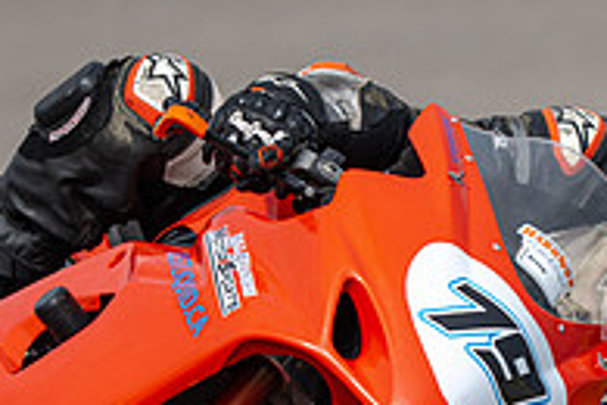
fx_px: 30162
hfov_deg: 1.2
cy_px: 497
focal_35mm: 1789
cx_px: 383
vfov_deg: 0.8
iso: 180
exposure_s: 1/1250
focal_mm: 600
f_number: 6.3
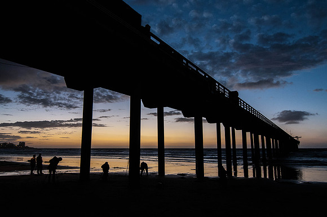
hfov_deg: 72.6
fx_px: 223
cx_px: 161
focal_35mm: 25
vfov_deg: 52.0
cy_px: 108
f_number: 4
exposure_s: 1/30
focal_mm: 16
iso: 500
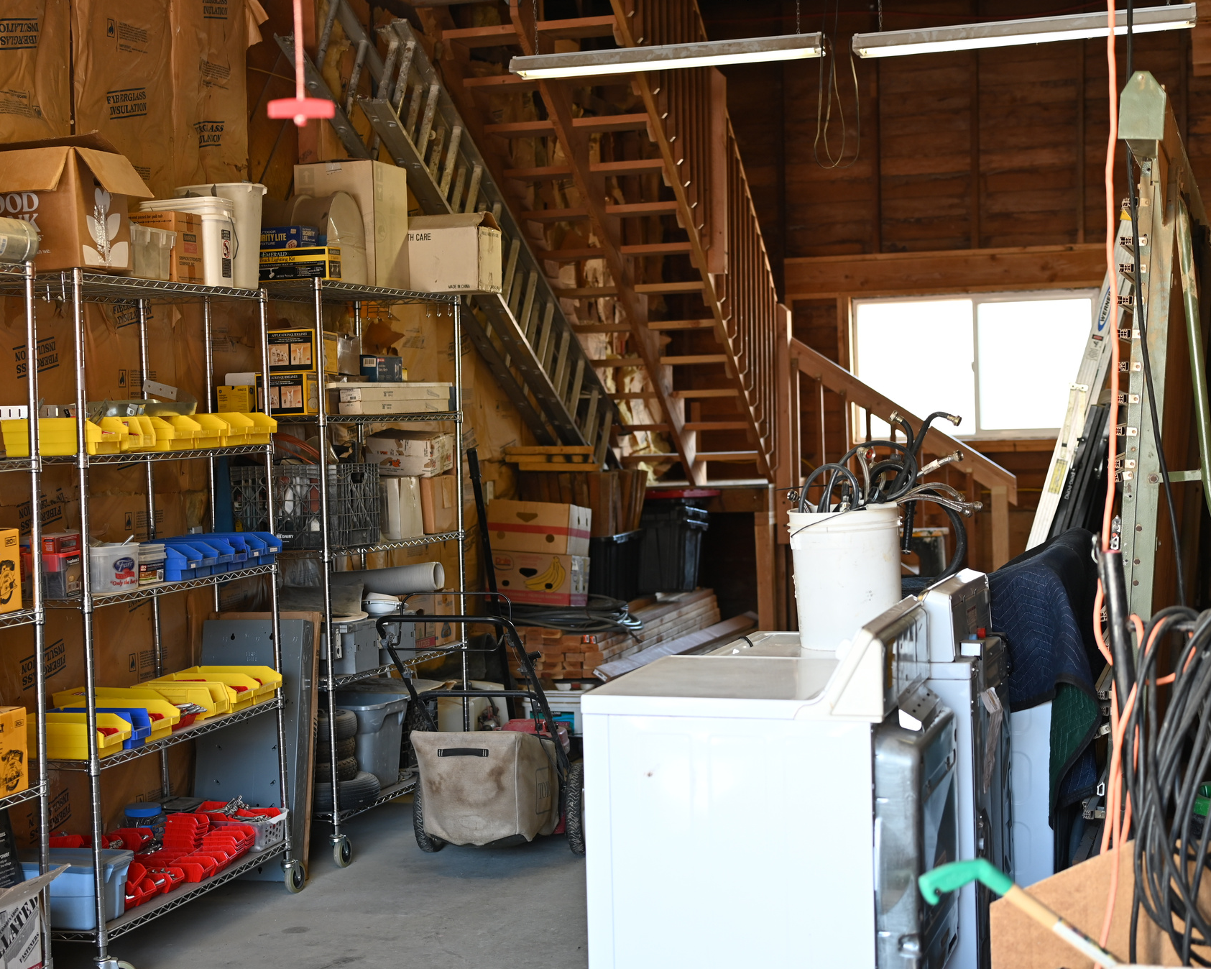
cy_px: 485
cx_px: 574
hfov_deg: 33.0
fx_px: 2043
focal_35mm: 57
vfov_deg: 26.7
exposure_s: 1/125
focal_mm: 50
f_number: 2.8
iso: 450
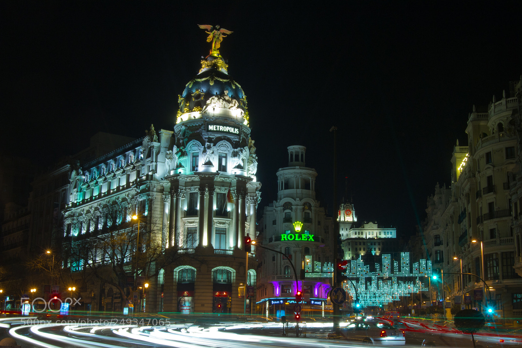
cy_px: 174
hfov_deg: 42.3
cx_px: 261
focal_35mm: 46
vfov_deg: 28.9
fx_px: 674
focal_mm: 31
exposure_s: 10
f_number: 25
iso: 100
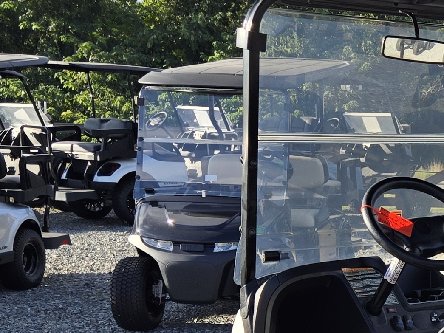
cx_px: 600
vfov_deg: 16.4
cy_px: 344
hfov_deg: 20.1
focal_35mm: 88
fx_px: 1129
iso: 25
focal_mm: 5.4
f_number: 1.8
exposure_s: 1/1142
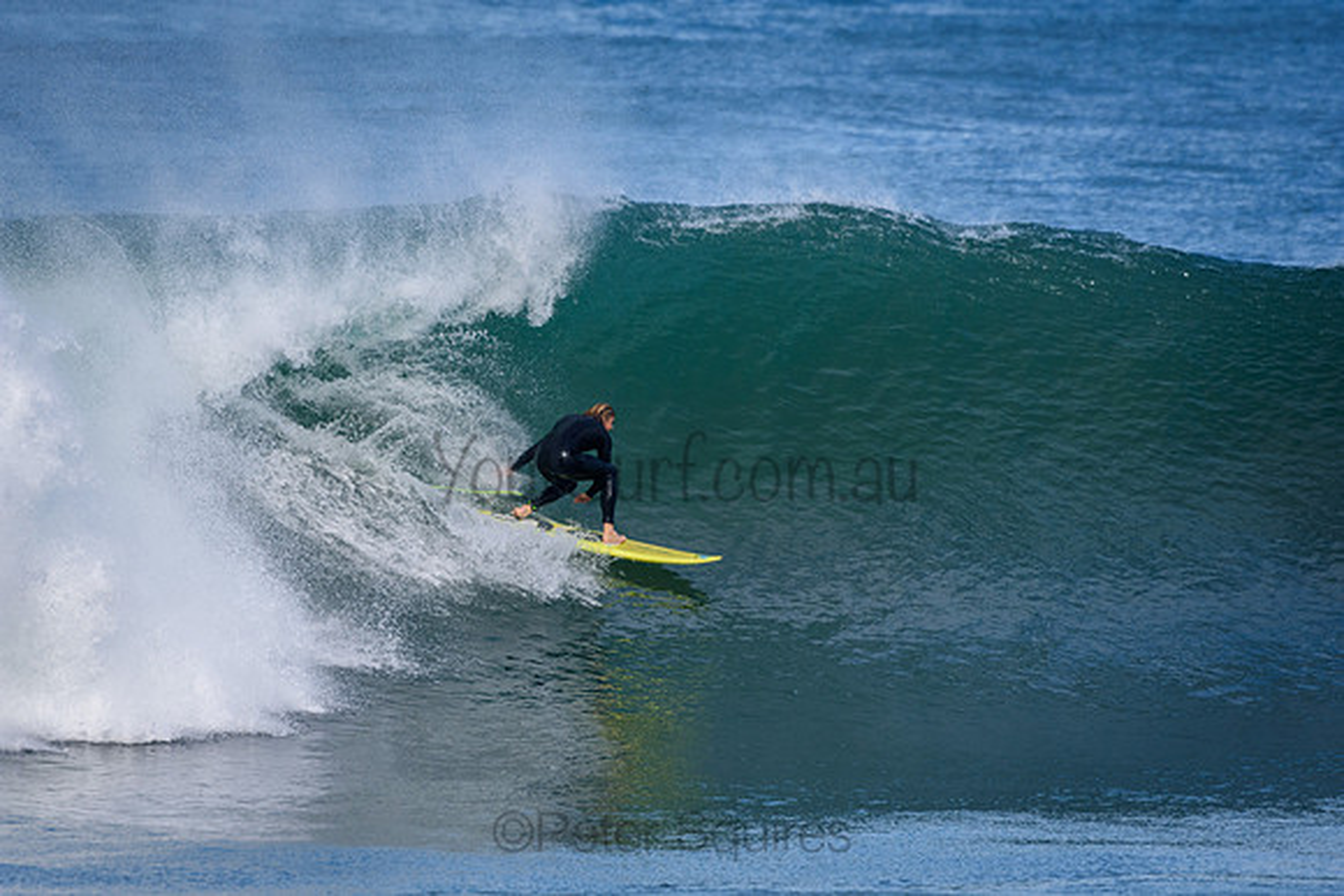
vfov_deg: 2.3
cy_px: 448
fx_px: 22404
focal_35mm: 600
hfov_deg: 3.4
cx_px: 672
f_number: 5.6
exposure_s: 1/2000
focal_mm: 400
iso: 450
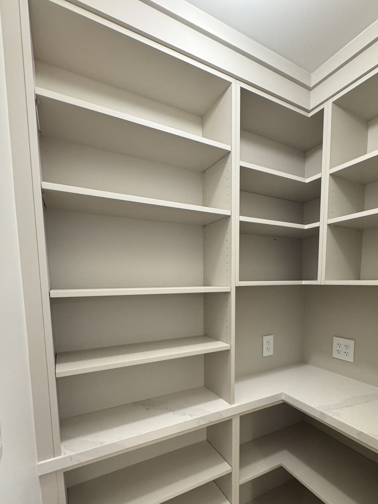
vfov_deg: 86.3
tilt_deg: -6.4
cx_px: 208
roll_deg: +0.1
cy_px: 309
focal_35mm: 18
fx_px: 262
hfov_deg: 71.4
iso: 640
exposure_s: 1/60
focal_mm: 2.22
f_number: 2.2
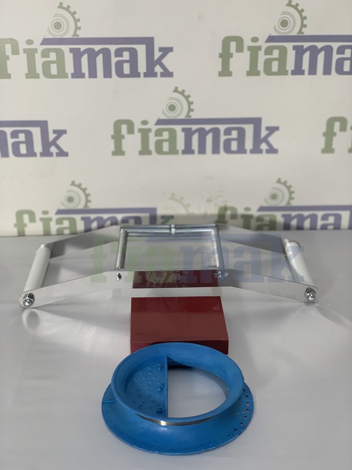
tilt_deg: -24.6
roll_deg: +1.0
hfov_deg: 28.0
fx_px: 705
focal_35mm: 52
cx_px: 176
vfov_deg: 36.8
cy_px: 235
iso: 50
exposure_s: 1/122
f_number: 2.4
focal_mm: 6
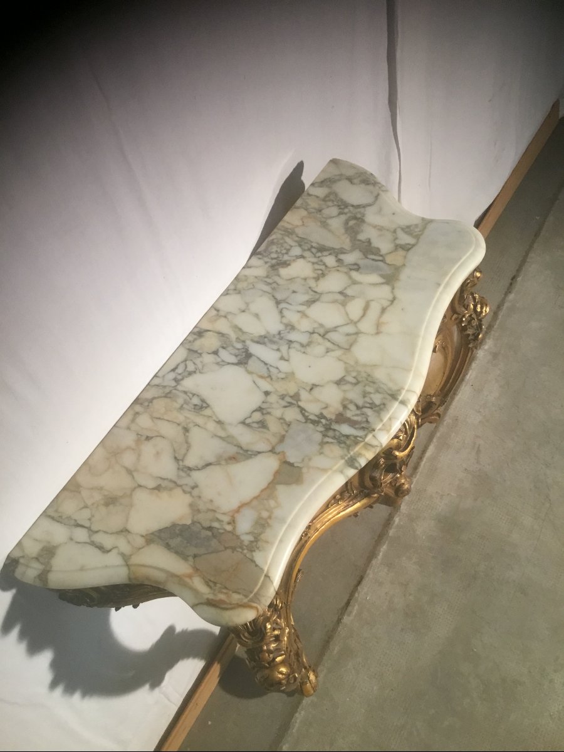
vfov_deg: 58.4
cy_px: 376
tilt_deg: -56.4
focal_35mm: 31
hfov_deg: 45.4
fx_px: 673
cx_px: 282
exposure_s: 1/33
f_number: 2.4
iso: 125
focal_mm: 3.3
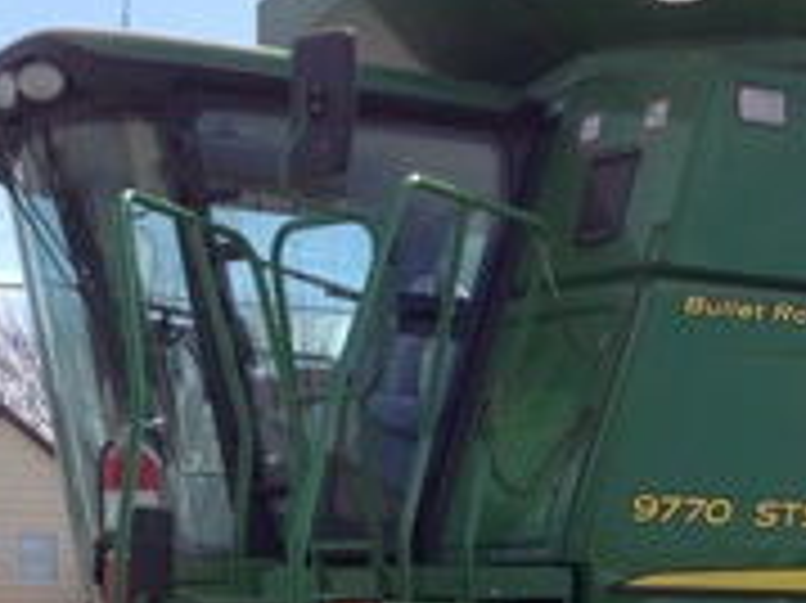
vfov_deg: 13.5
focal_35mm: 106
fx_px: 2466
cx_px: 887
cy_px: 778
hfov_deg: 17.9
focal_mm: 4.28
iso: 50
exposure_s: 1/1314
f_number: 2.4
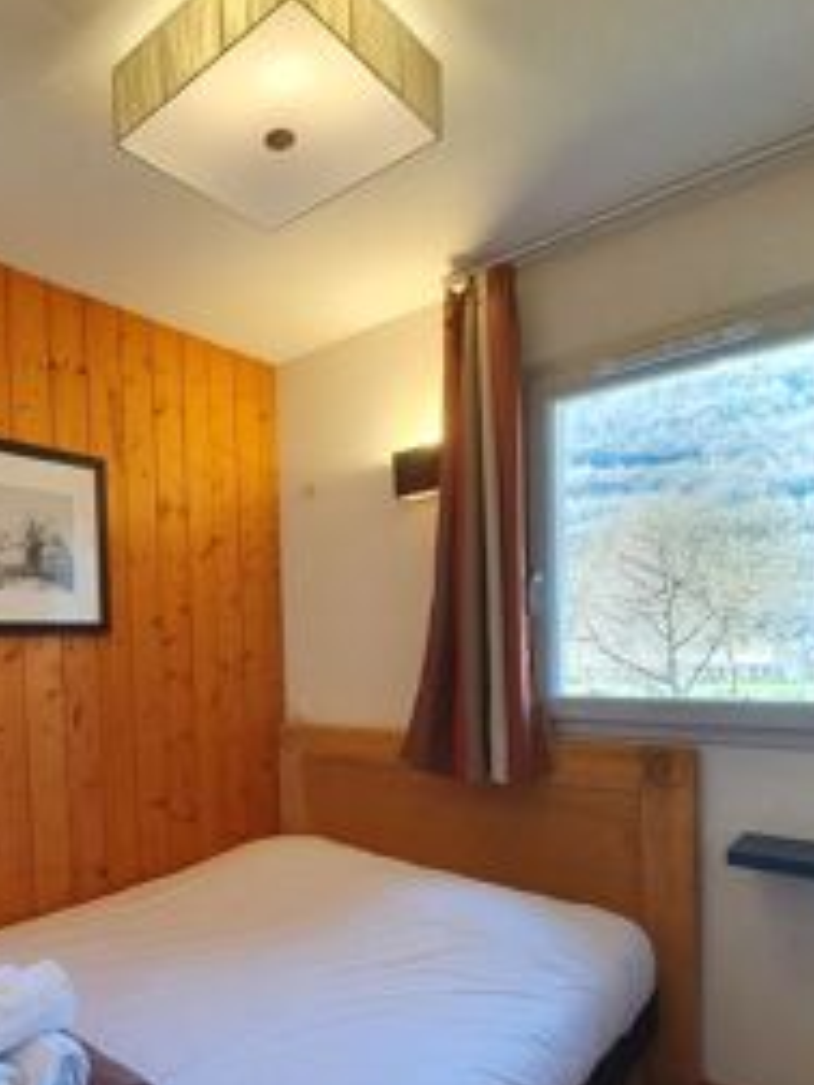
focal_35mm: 22
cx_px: 245
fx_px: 690
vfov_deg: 75.1
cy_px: 674
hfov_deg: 59.1
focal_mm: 1.8
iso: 100
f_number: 2.2
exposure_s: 1/50
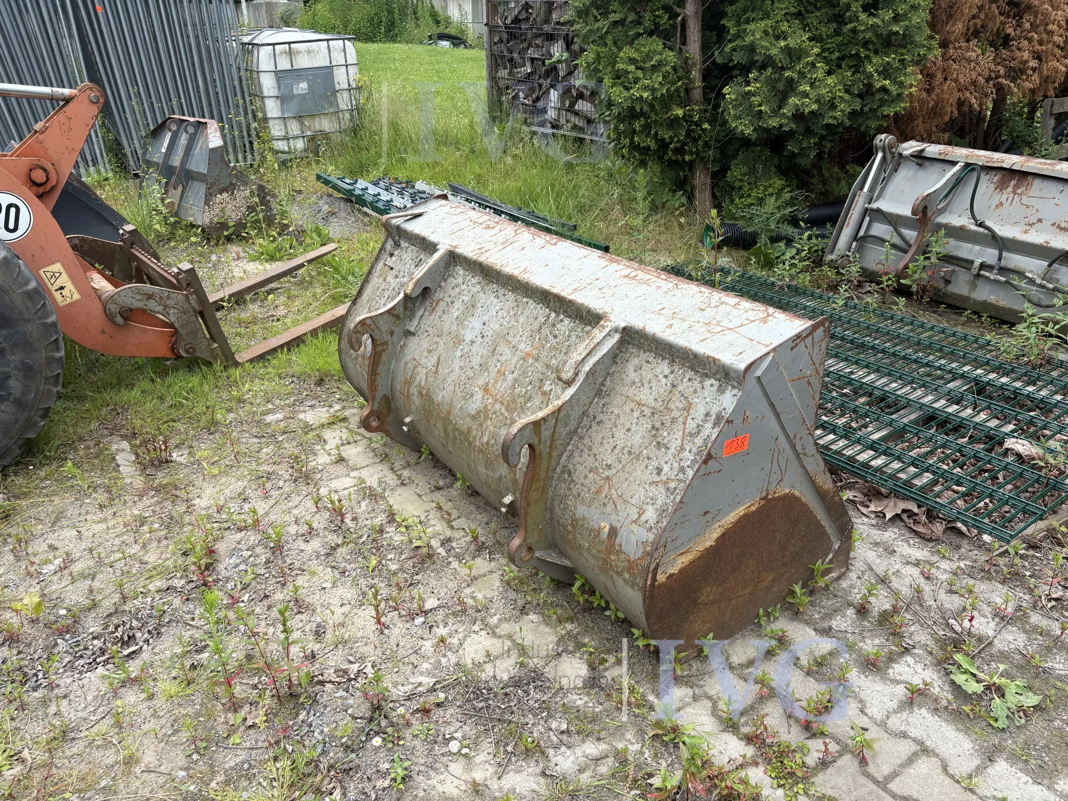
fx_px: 802
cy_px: 400
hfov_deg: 67.3
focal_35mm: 26
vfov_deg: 53.1
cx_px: 534
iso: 50
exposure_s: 1/773
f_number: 1.6
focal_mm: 5.96
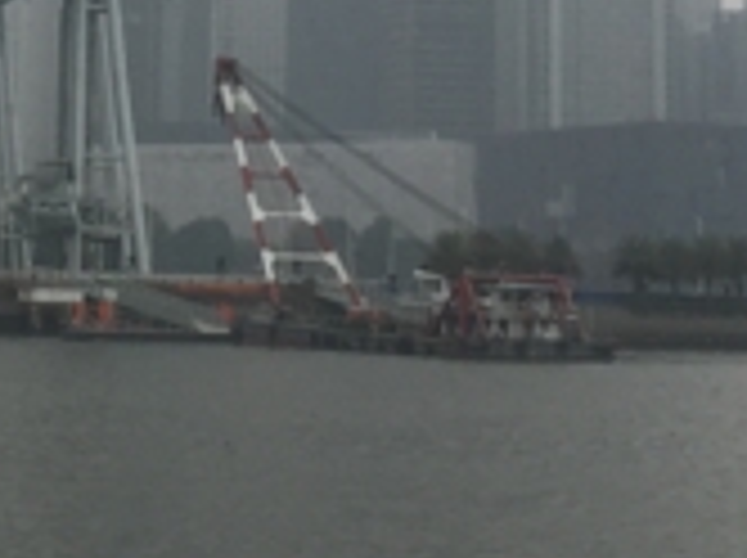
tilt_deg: +12.0
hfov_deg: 14.0
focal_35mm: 140
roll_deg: -1.7
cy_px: -454
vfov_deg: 10.0
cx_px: 126
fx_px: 3017
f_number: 2.2
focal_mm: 4.15
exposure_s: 1/2083
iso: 32
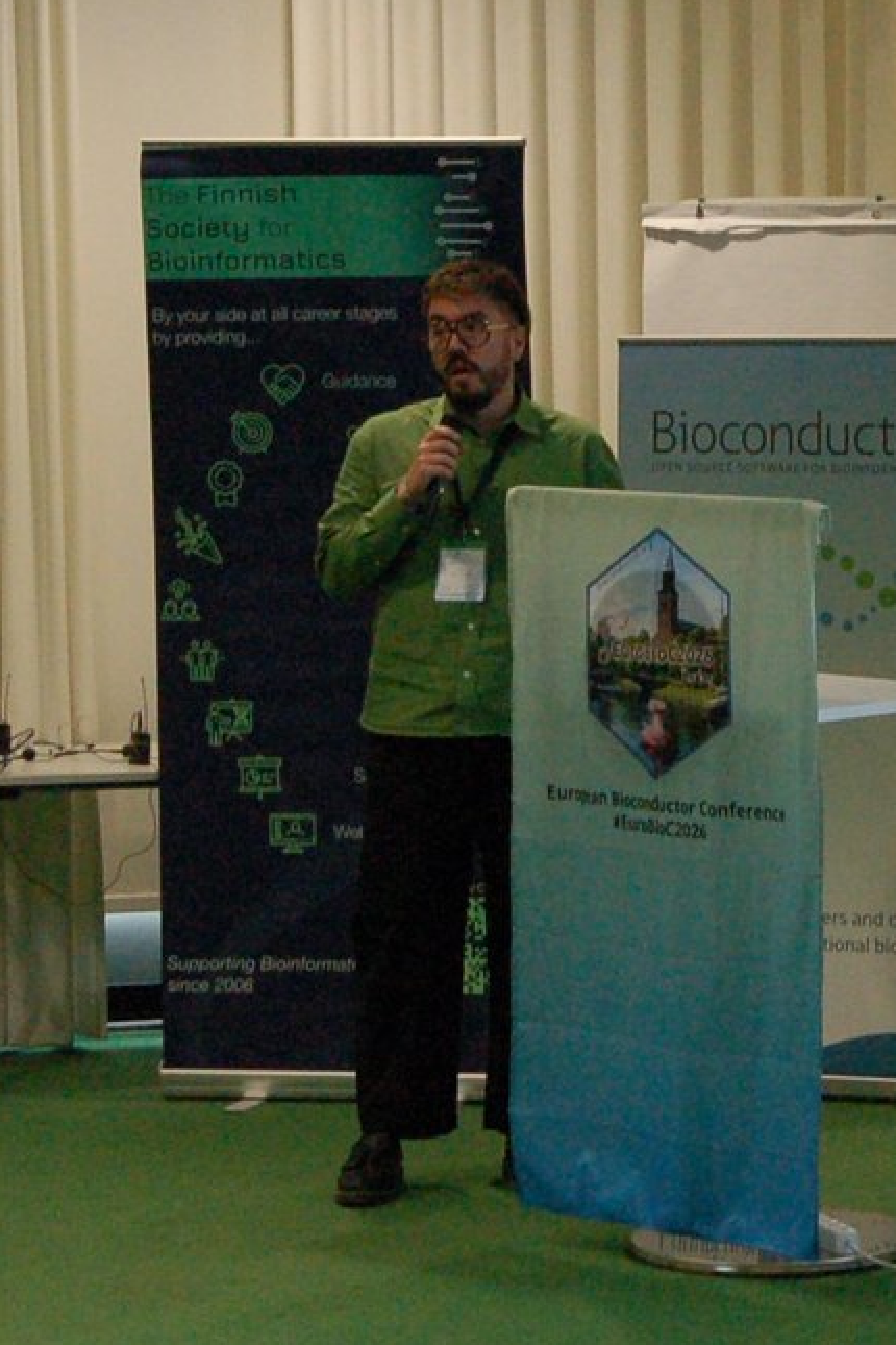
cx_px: 946
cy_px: 473
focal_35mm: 158
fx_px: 5898
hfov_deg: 8.6
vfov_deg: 13.0
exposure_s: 1/125
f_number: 4.5
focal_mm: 34
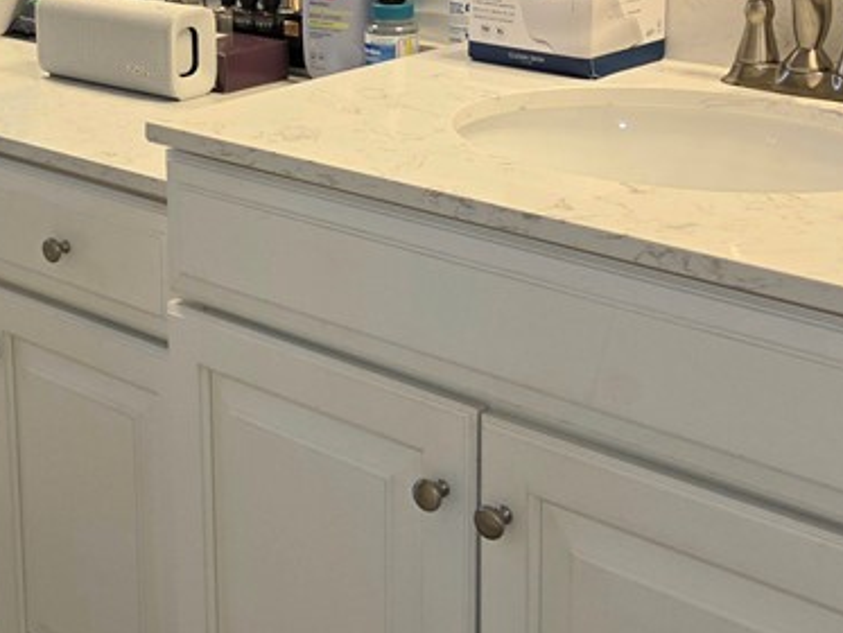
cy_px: 148
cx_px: 76
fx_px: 1535
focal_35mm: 63
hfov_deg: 29.4
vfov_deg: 23.0
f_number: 1.8
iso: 32
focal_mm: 5.4
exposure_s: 1/60.2
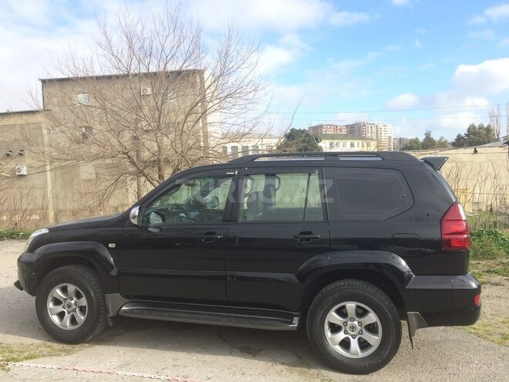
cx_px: 254
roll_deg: +4.3
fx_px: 426
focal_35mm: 29
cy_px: 191
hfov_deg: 61.7
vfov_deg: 48.2
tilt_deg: -2.9
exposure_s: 1/912
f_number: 2.2
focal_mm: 4.15
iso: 32
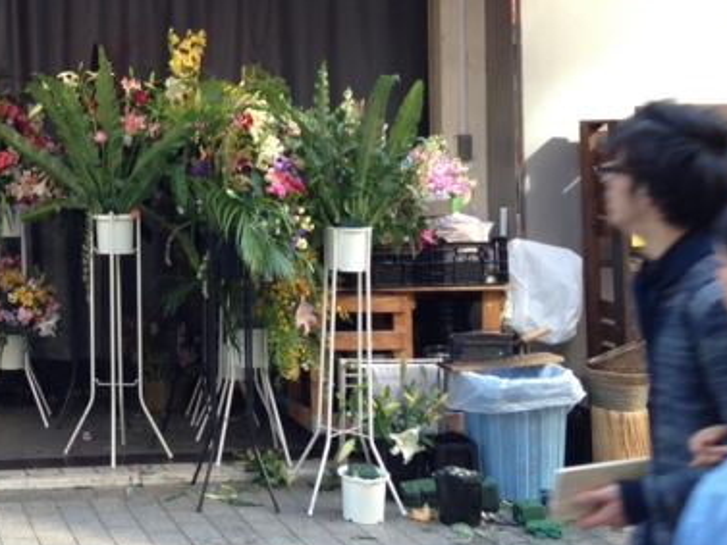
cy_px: 67
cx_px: 37
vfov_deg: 20.6
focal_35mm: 70
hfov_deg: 26.6
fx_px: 1471
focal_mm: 4.13
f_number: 2.4
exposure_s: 1/60
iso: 50
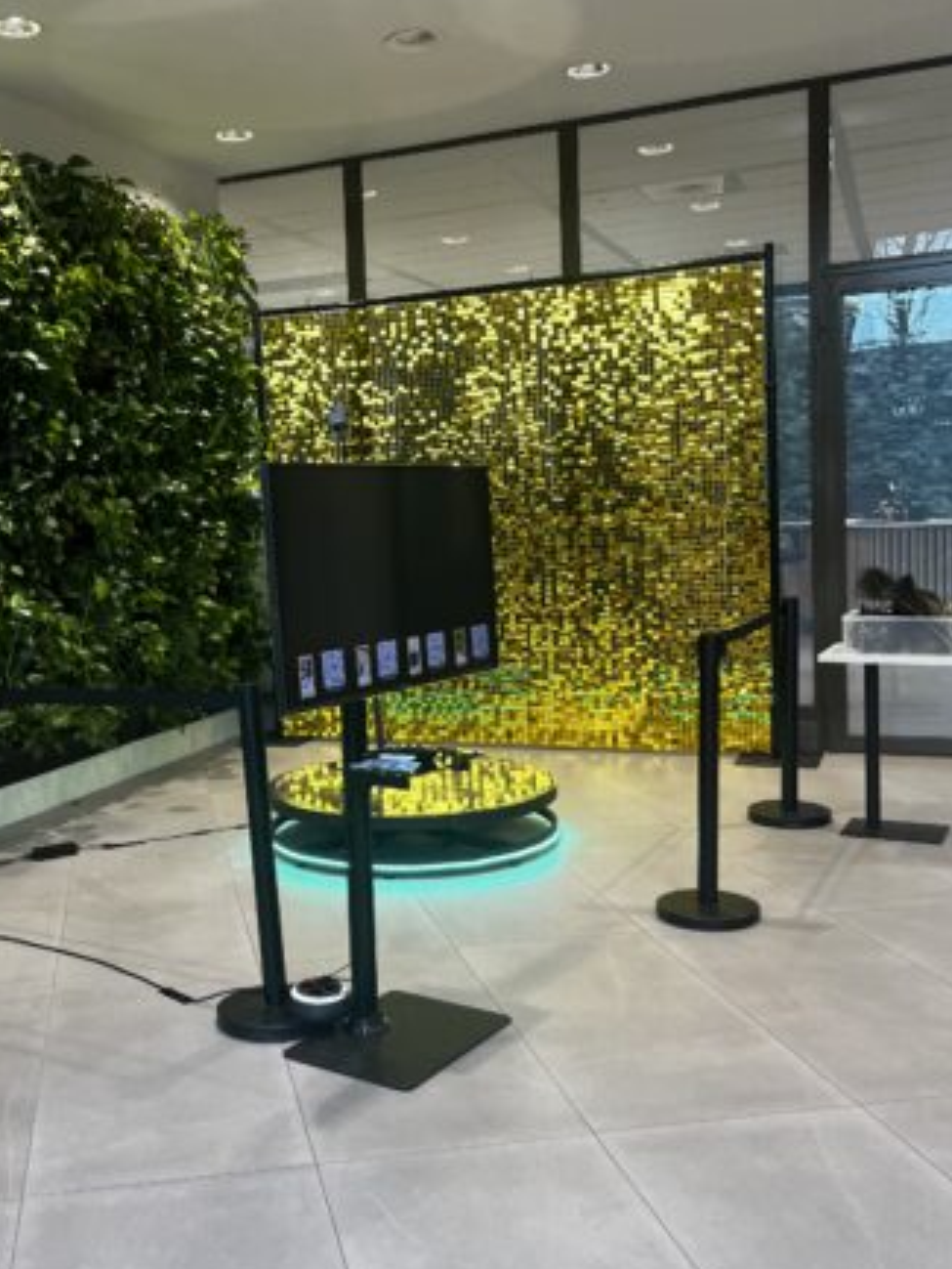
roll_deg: +2.8
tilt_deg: -6.1
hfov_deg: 39.1
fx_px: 1319
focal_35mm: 36
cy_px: 618
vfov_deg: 51.3
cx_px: 305
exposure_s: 1/110
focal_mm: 5.1
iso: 125
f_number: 1.6
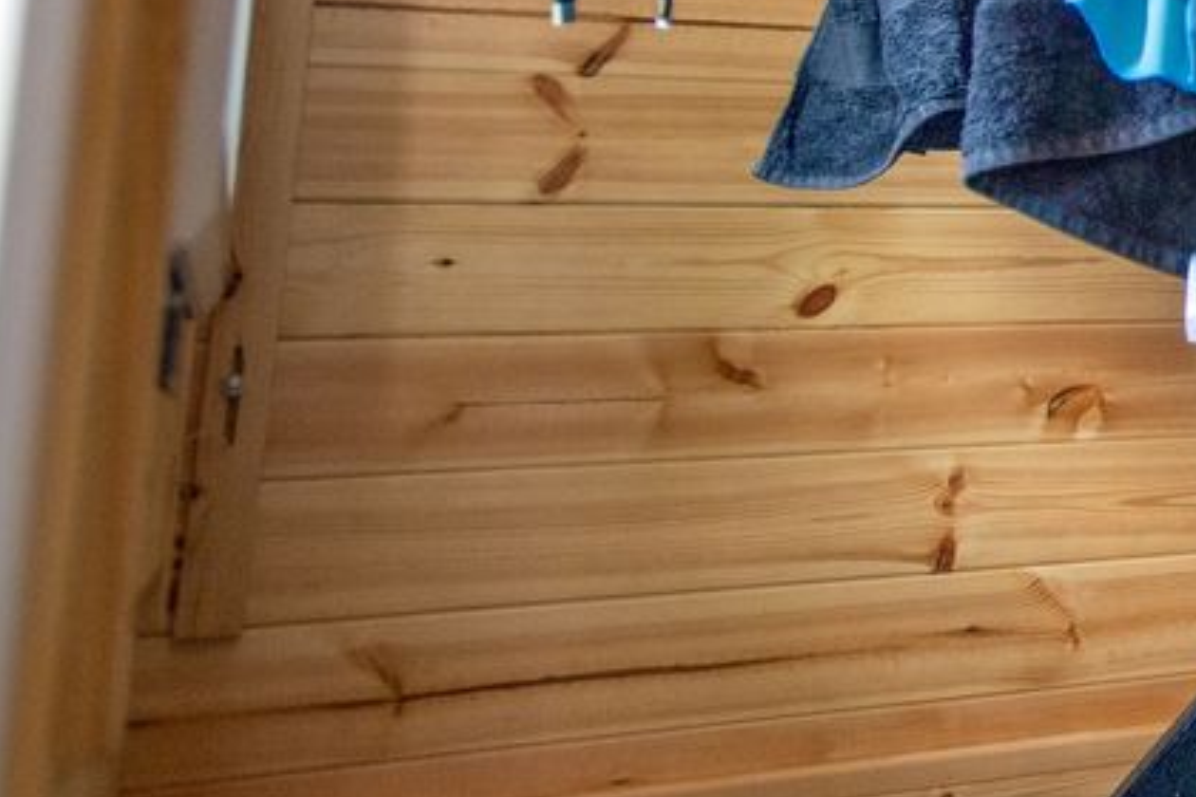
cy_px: -105
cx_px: 1677
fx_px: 2226
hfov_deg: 24.8
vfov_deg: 19.4
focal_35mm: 67
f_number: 2.8
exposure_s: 1/800
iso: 2800
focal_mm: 22
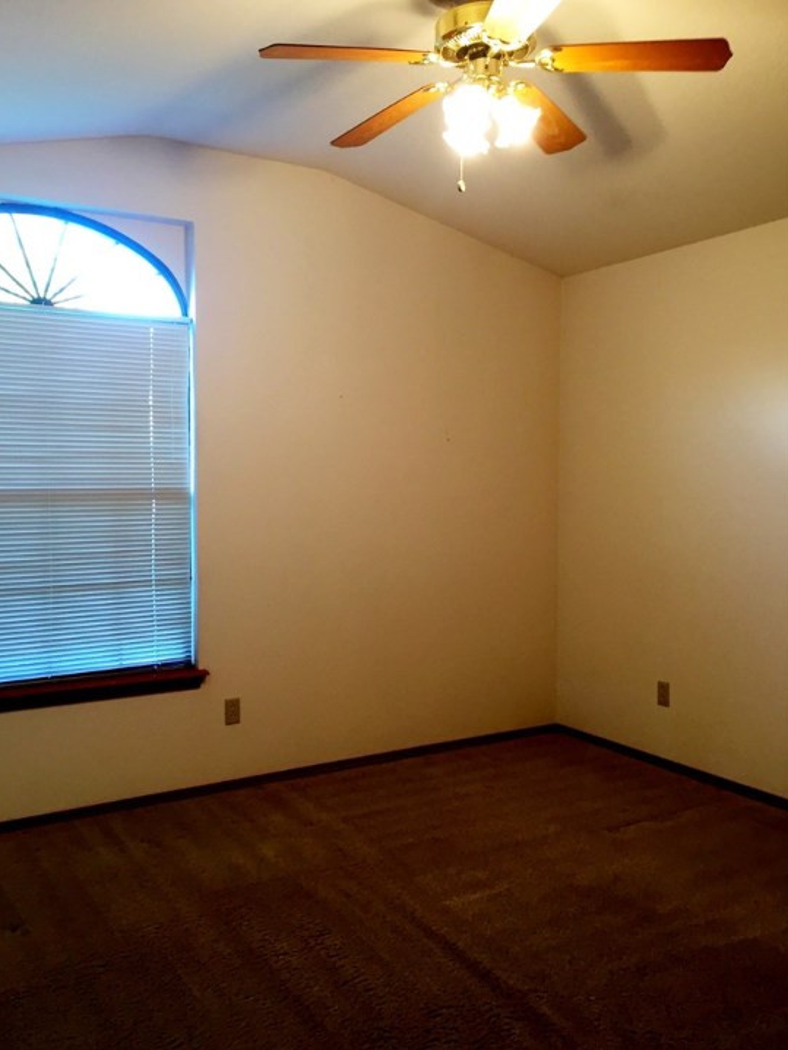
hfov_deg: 45.4
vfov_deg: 58.3
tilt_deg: -2.6
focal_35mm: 31
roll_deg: +0.7
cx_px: 373
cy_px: 515
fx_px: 940
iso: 100
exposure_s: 1/30
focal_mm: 4.15
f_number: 2.2
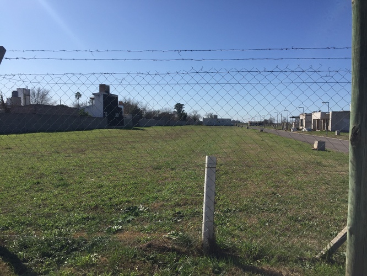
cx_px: 184
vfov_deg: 48.3
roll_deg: -1.0
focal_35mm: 29
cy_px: 138
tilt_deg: -3.2
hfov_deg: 61.6
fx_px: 308
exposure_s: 1/2825
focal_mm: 4.15
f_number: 2.2
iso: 32
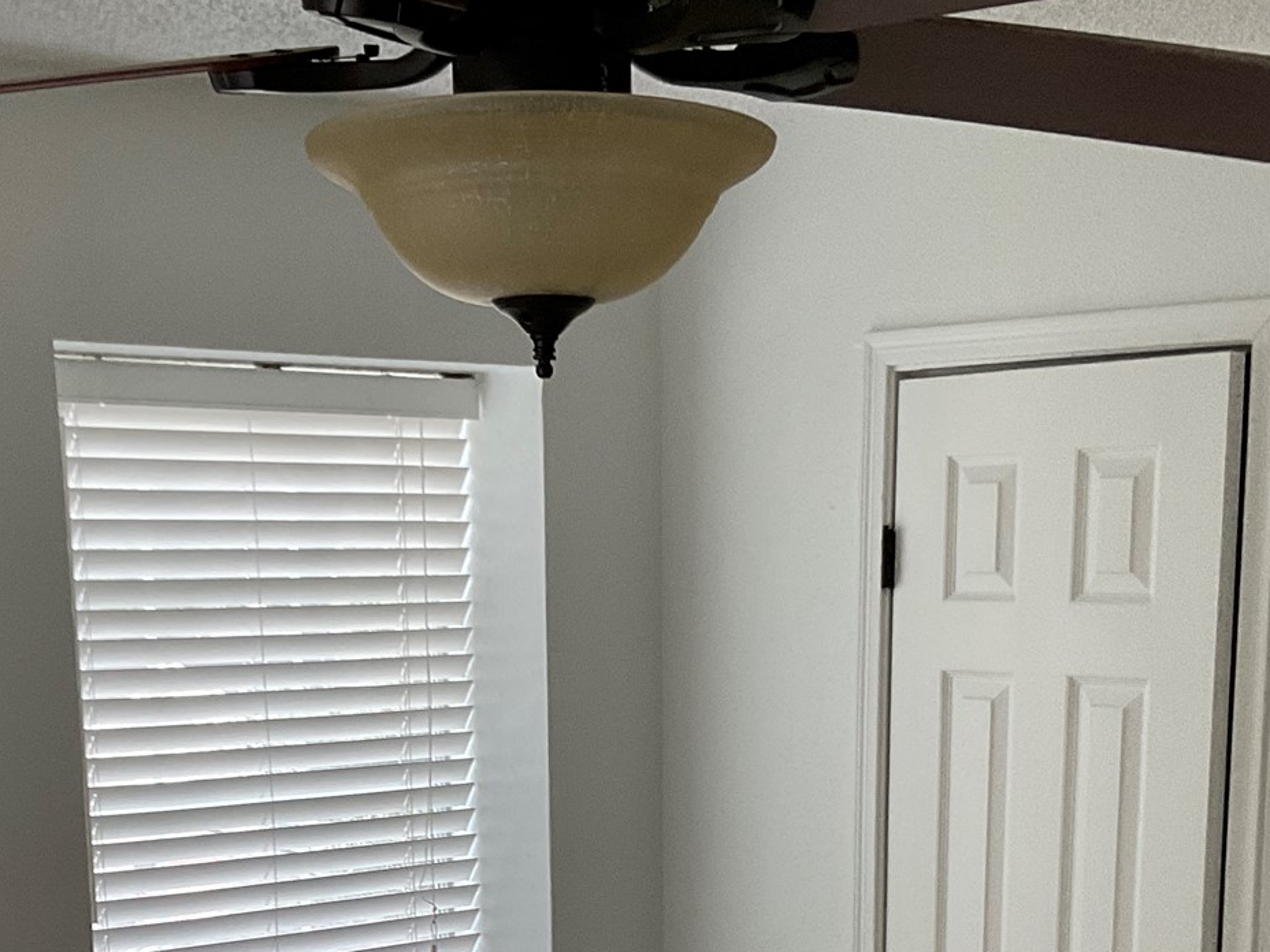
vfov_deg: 21.9
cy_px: 1011
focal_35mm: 64
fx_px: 2348
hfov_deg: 30.2
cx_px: 534
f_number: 1.8
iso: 64
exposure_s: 1/74
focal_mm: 3
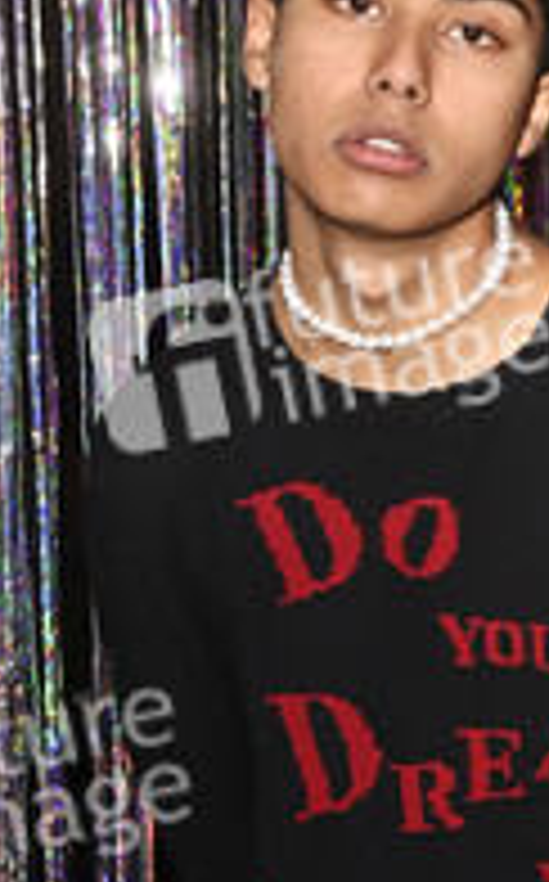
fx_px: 1897
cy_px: 572
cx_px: 450
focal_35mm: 79
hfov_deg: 16.3
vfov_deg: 26.1
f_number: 5.6
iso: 2000
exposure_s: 1/60
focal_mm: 38
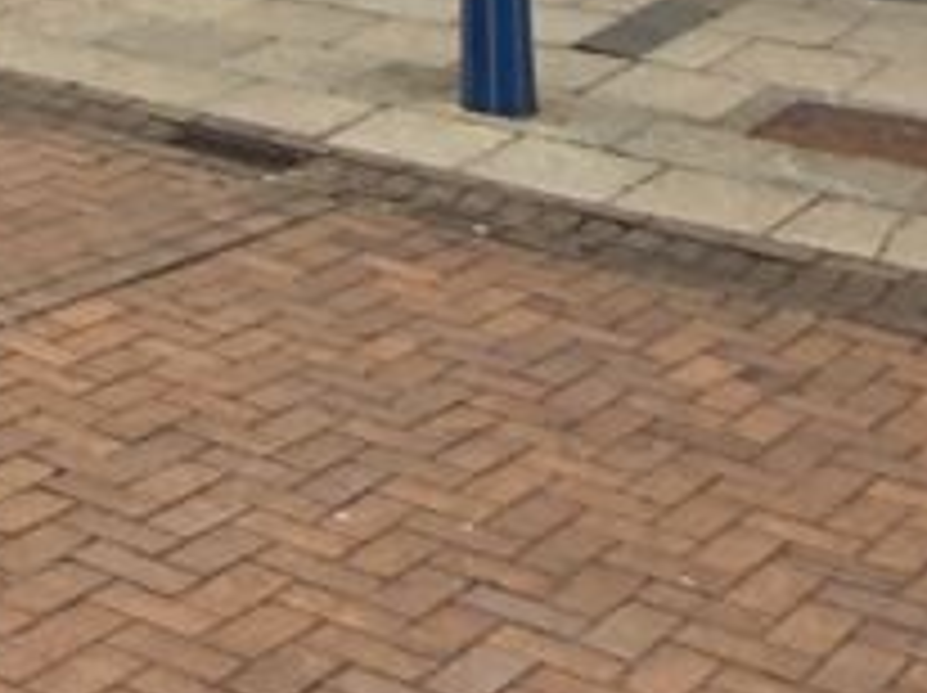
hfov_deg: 12.7
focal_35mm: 151
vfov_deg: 8.7
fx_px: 4039
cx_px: -234
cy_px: -1078
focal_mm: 3.99
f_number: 1.8
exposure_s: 1/304
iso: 20
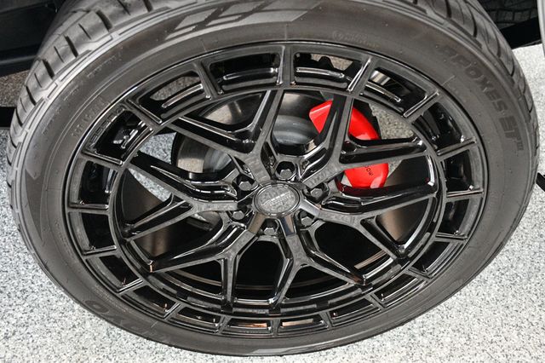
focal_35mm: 36
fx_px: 545
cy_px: 182
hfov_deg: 53.2
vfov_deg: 36.8
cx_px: 272
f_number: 3.8
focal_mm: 24
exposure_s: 1/60
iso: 4500
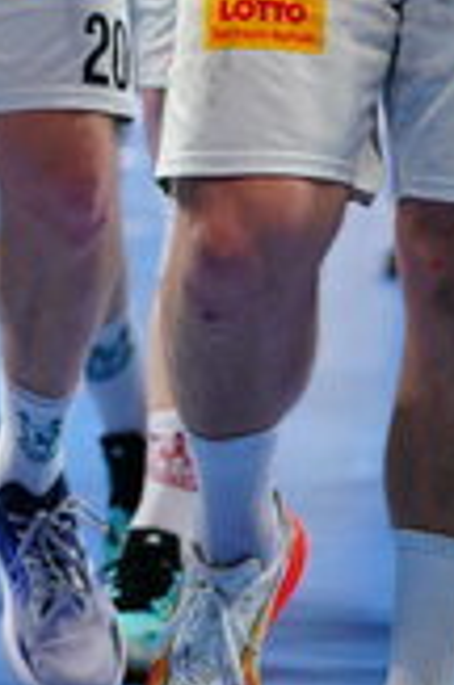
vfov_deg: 5.5
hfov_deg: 3.7
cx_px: -126
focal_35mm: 369
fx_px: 7010
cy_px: -433
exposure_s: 1/1600
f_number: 2.8
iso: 2500
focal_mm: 100
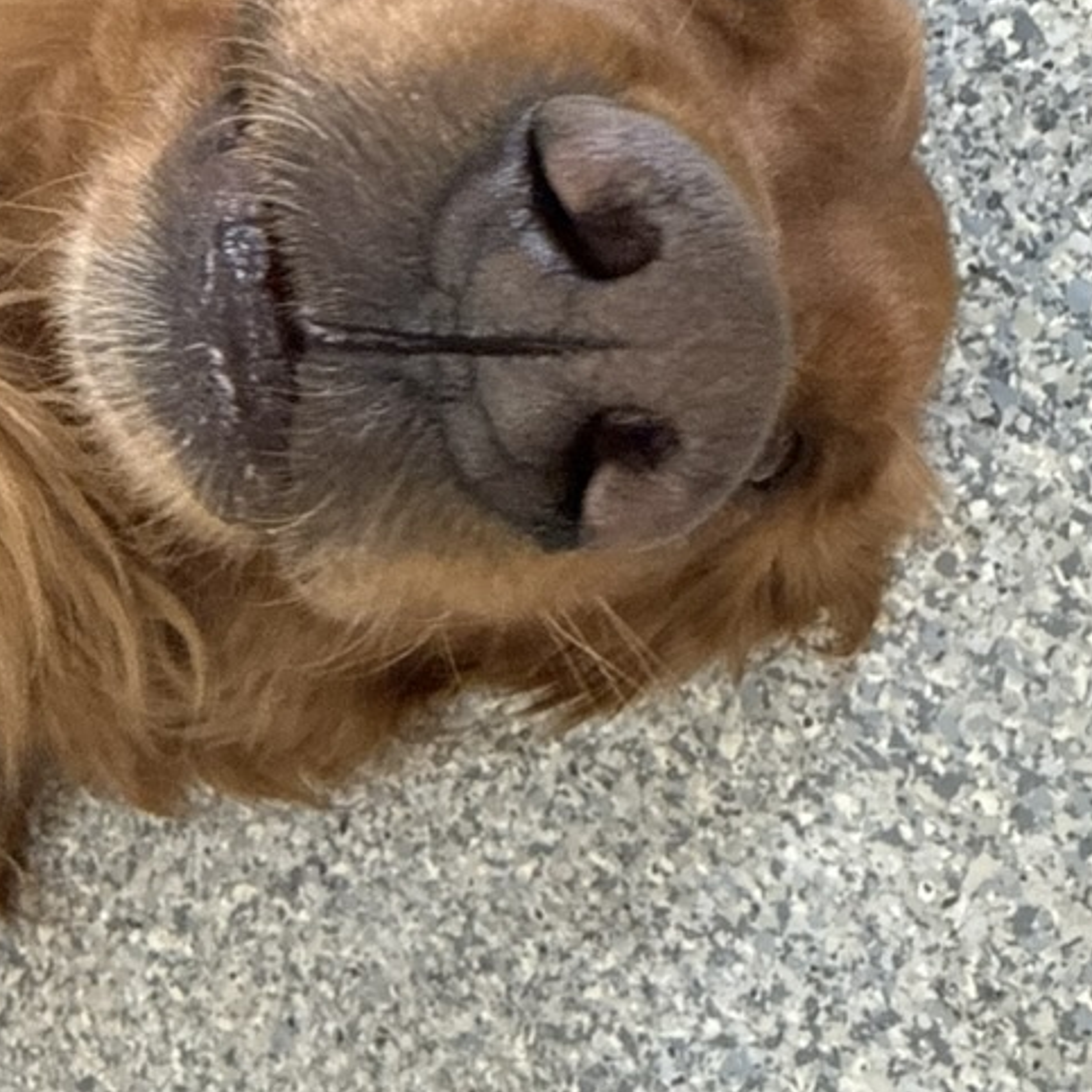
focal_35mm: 45
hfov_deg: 37.0
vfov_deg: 37.1
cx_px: 328
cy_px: 346
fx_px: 1606
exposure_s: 1/120
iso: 250
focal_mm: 2.22
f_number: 2.2
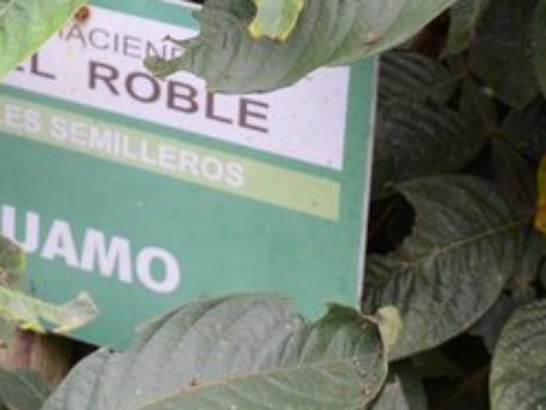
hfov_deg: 11.7
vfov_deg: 8.8
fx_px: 2634
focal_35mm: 167
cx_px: -53
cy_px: 20
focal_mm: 32
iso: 800
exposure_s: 1/125
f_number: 5.6
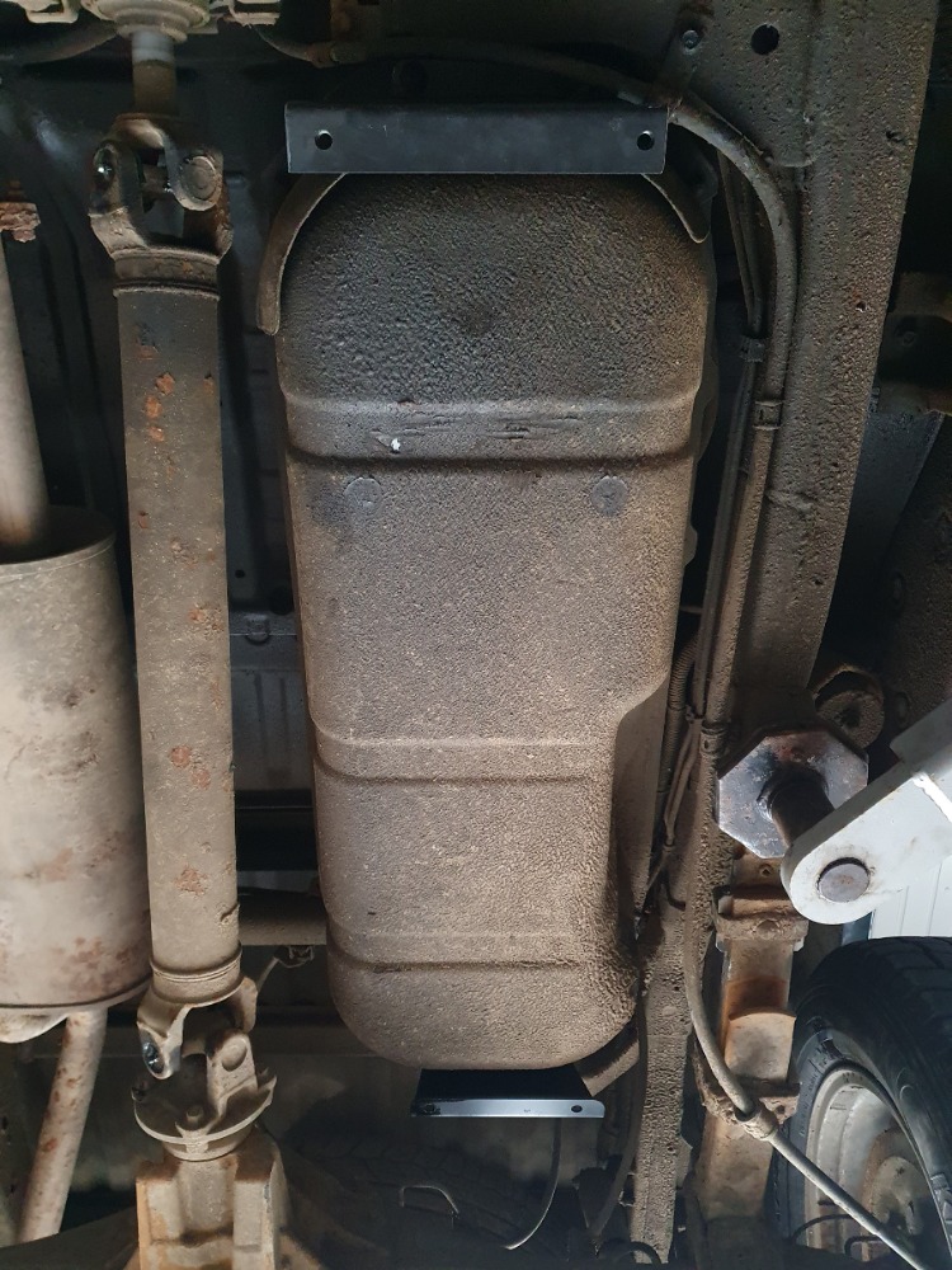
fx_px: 953
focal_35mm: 26
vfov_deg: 67.3
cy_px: 635
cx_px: 476
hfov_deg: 53.1
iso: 500
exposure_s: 1/25
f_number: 1.5
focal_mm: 4.32
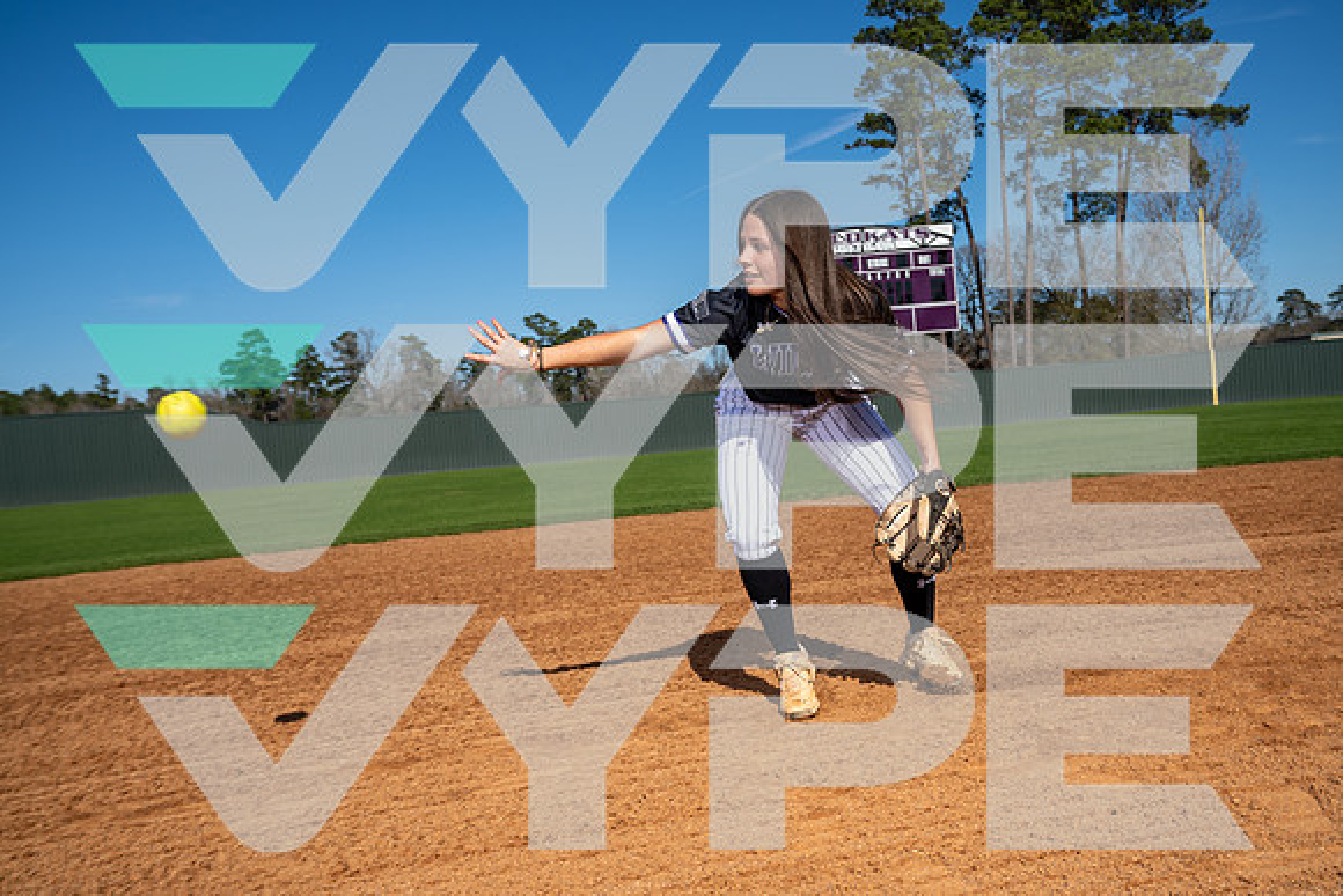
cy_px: 448
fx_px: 1381
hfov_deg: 51.9
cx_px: 672
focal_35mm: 37
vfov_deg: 36.0
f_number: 6.3
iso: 100
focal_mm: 37
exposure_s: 1/640
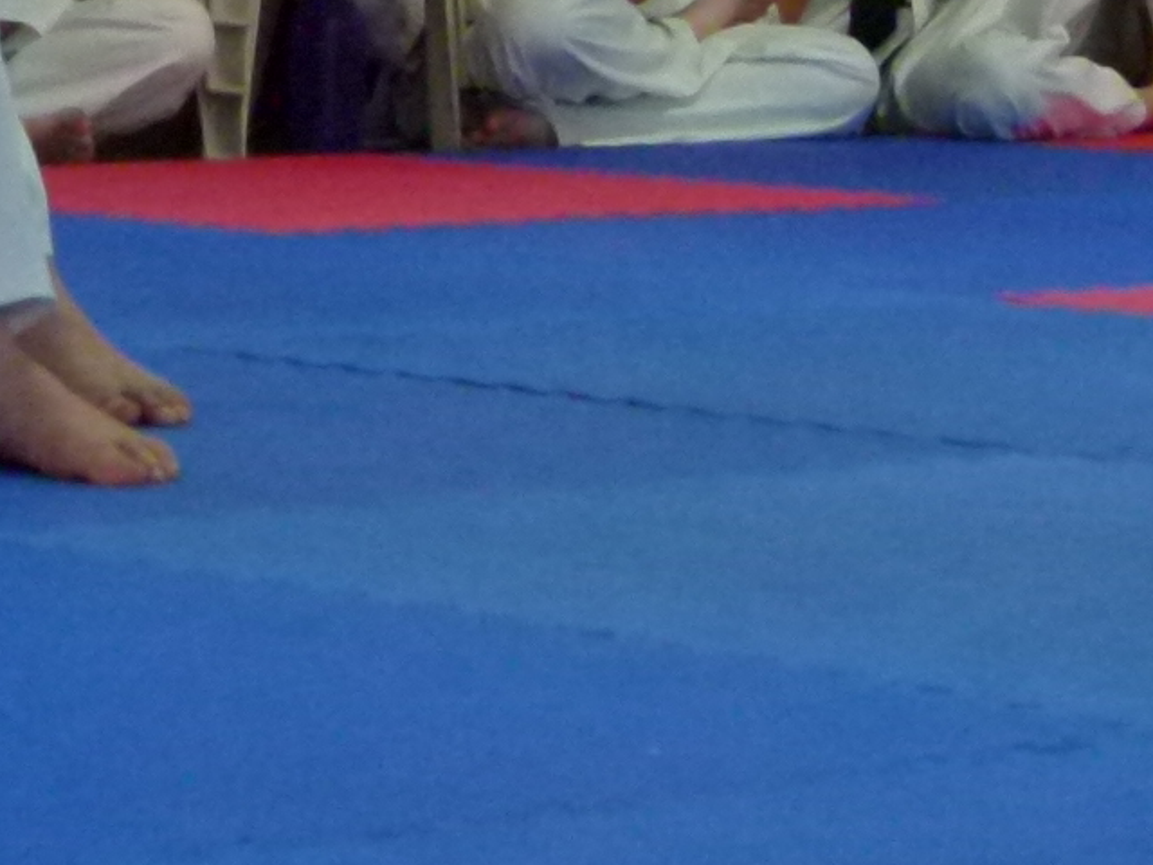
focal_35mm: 204
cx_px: 313
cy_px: -791
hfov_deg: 9.7
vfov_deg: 7.1
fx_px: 6795
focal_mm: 9.2
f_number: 3.2
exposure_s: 1/40
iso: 400
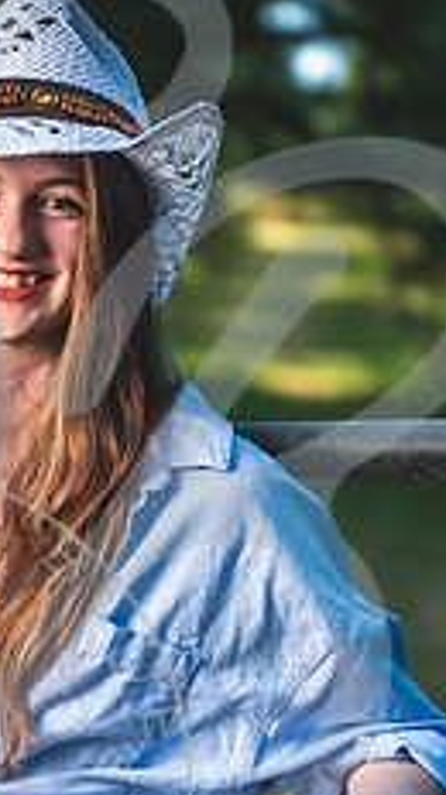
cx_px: 27
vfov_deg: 18.1
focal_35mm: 118
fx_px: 2488
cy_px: 521
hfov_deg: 10.2
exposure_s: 1/320
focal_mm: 58
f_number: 2.8
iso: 100
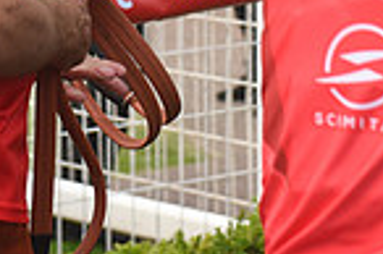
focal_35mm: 247
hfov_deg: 8.3
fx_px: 2625
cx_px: 84
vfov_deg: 5.4
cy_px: -240
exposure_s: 1/1250
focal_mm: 62
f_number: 5
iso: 1000
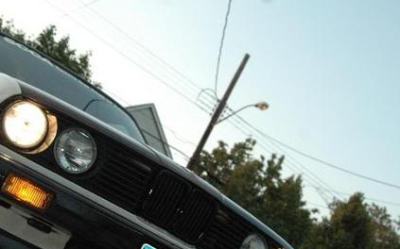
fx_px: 630
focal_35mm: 58
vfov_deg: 22.1
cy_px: 198
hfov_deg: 34.8
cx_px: 121
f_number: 5
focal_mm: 25
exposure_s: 1/500
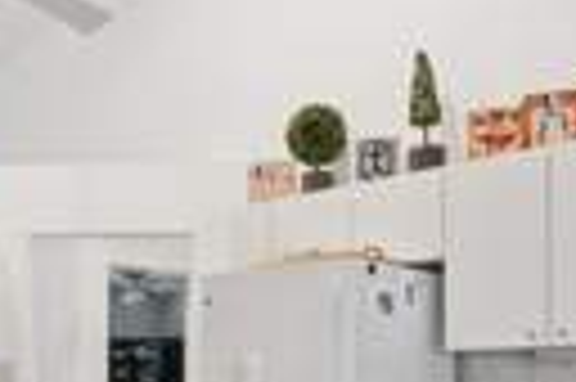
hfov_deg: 33.0
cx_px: 176
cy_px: 416
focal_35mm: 60
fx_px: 959
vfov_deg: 21.5
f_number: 8
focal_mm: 16
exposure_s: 1/3.33
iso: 200
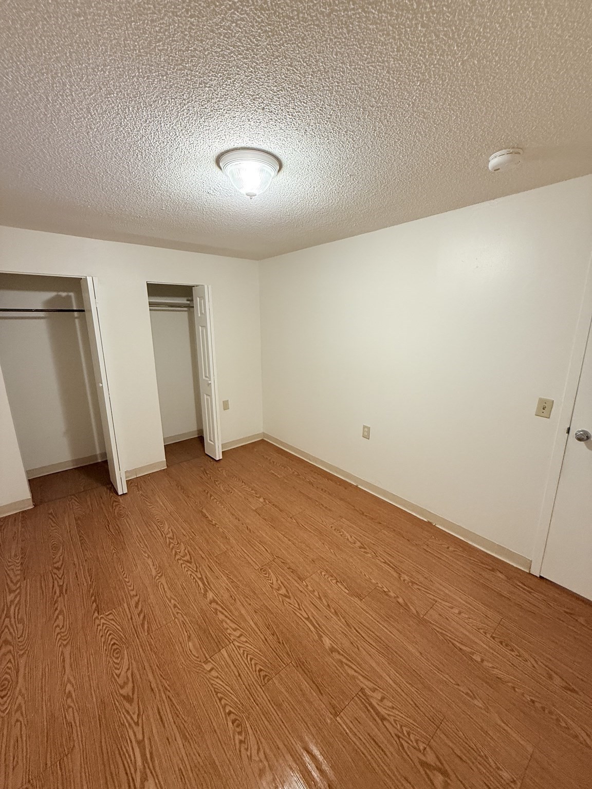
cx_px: 296
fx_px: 319
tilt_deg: -13.2
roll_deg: +0.2
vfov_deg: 102.1
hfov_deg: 85.7
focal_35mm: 14
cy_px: 394
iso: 400
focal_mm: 2.22
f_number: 2.2
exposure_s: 1/60
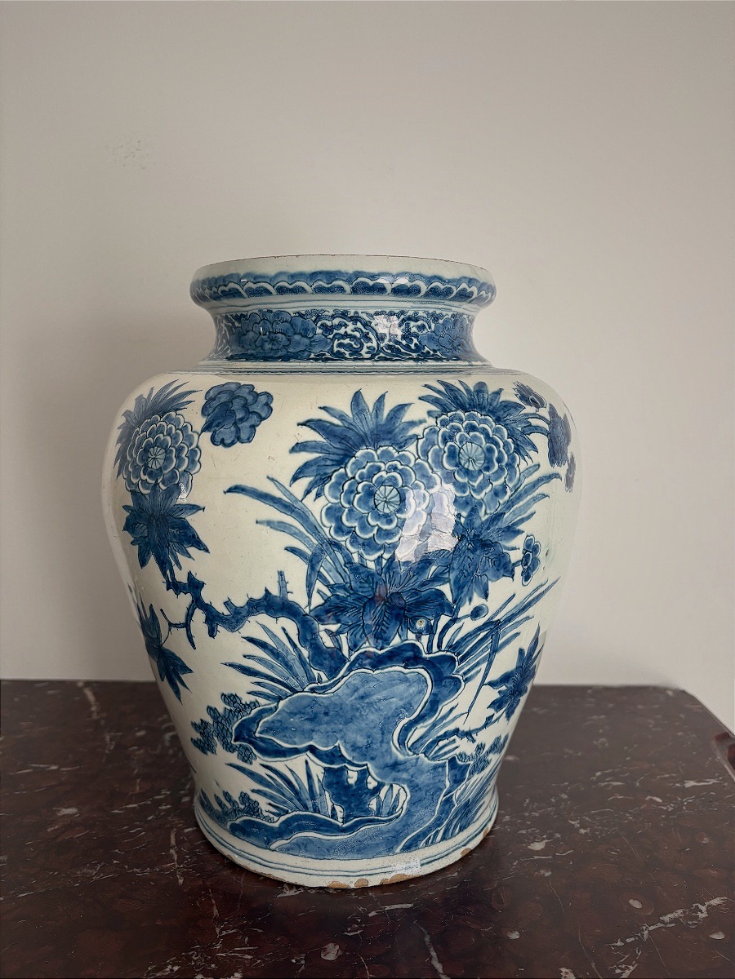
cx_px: 368
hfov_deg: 53.1
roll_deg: -1.6
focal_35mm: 26
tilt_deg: -8.2
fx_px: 736
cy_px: 490
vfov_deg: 67.3
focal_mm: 5.96
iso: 80
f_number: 1.6
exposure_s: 1/121
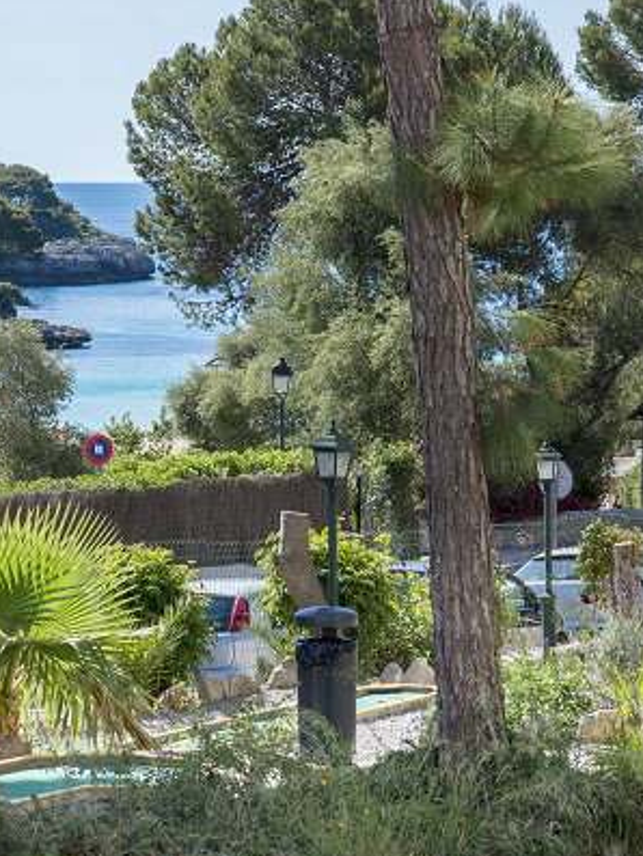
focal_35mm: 176
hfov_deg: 8.4
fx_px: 4357
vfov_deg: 11.2
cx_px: 208
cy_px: 433
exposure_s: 1/200
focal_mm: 85
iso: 125
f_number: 16
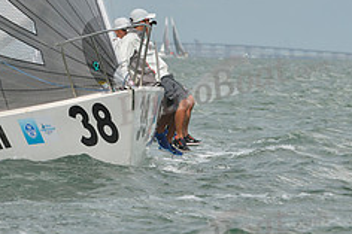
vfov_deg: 2.5
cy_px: 31
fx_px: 5286
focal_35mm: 541
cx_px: 42
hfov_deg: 3.8
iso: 400
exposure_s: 1/1250
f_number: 9
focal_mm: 220
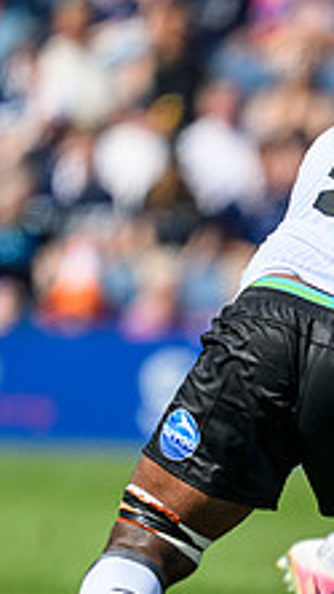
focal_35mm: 1946
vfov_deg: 1.1
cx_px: 672
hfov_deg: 0.6
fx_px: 30616
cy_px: 547
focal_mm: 560
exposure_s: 1/2000
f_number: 4
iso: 250
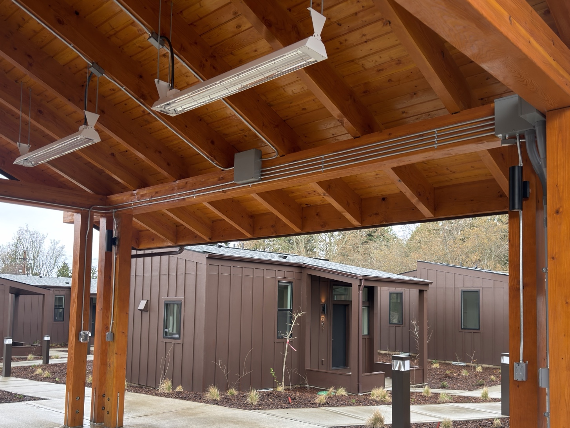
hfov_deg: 55.3
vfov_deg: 42.5
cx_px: 273
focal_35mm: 33
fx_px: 543
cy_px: 275
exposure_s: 1/417
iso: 80
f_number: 1.78
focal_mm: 6.76
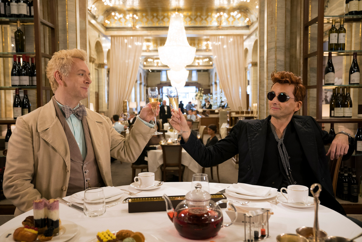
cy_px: 121
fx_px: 332
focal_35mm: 33
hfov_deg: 57.2
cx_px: 181
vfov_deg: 40.0
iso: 3200
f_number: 4
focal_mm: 33
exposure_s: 1/60
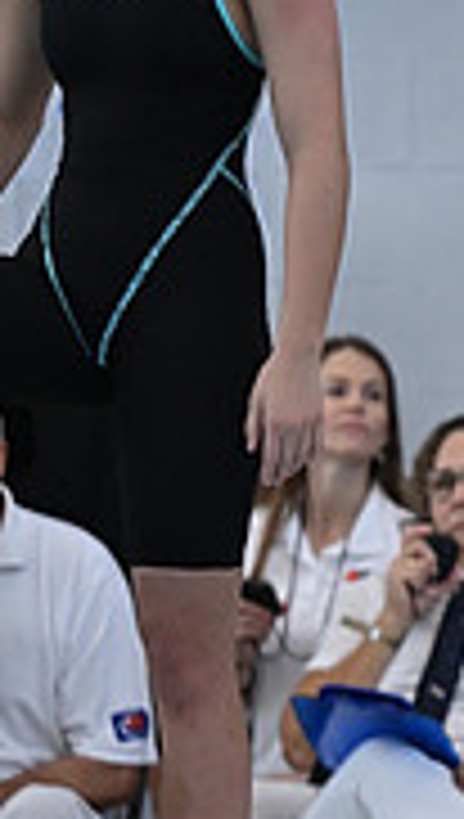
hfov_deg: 2.8
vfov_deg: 5.0
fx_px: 9427
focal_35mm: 433
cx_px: 1198
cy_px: 376
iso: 1250
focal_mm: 130
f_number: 2.8
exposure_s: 1/1000
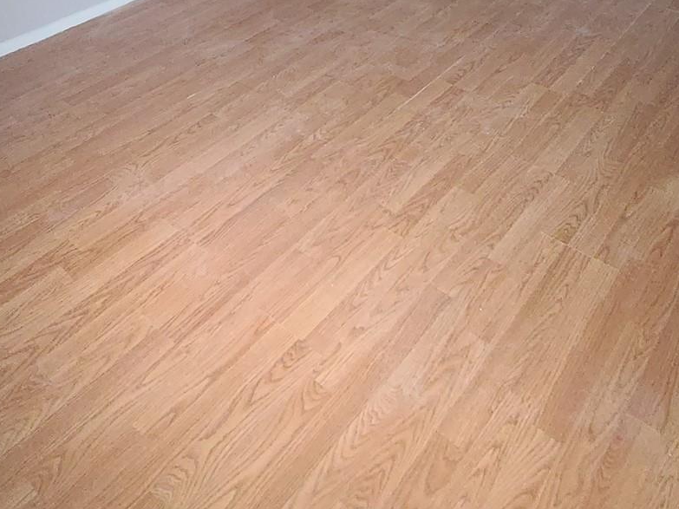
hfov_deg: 53.8
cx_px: 298
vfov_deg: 32.3
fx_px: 667
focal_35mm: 34
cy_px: -142
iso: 400
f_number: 2.2
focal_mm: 2.2
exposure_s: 1/30
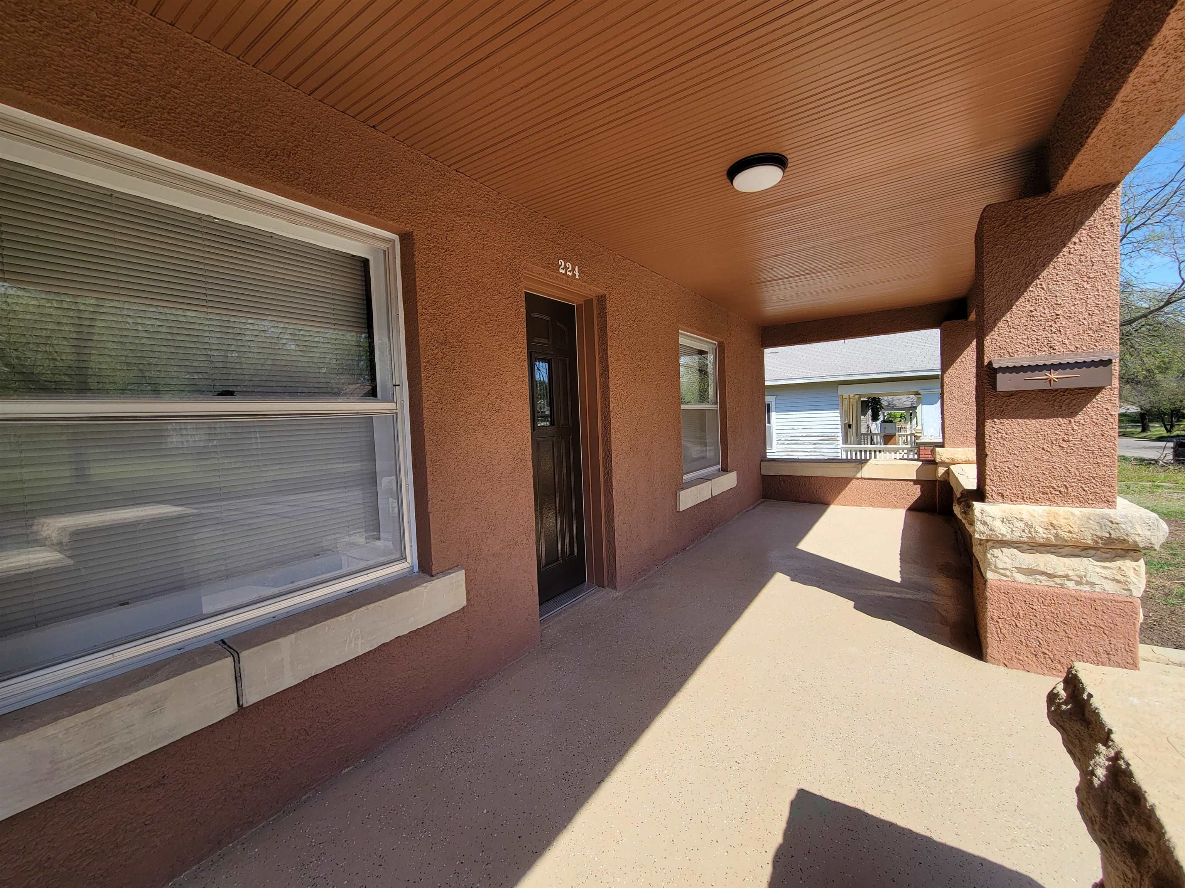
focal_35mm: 13
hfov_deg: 106.2
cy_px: 444
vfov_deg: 89.9
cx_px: 592
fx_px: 445
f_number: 2.2
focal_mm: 2.2
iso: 50
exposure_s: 1/814
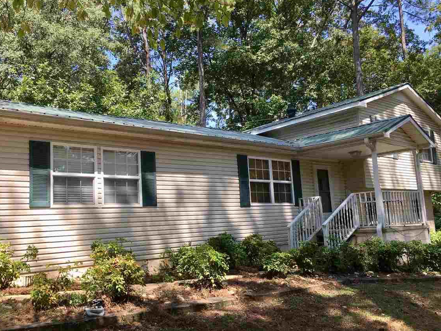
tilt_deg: +6.2
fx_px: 420
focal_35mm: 33
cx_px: 215
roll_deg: +2.6
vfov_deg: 42.9
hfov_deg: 55.3
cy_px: 178
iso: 25
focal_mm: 4.15
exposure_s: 1/487
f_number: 2.2
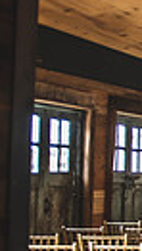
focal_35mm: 112
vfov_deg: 19.1
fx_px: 747
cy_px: 131
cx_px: 491
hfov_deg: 8.3
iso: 400
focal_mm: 24
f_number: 2.8
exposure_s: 1/125
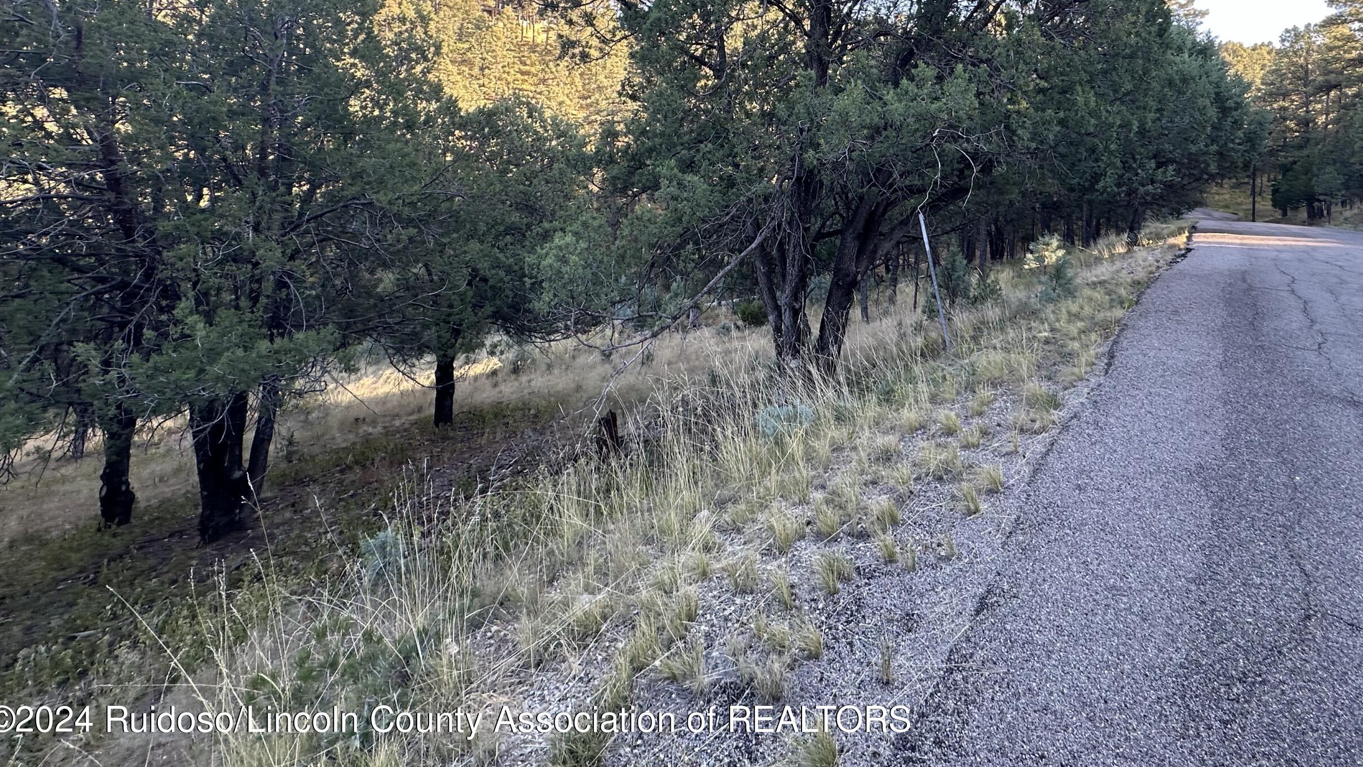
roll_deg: -2.3
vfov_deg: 53.9
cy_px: 141
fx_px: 687
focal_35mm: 19
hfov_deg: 88.1
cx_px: 834
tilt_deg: -1.1
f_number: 2.2
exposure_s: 1/99
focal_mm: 2.22
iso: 50
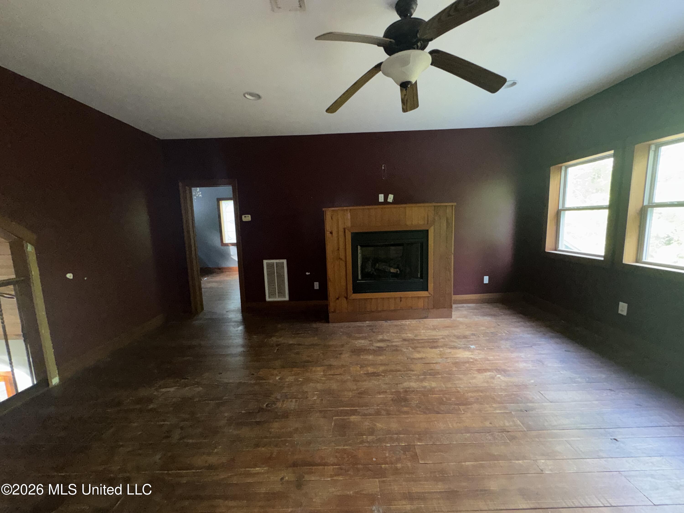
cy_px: 256
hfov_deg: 102.1
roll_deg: +2.6
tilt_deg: -7.4
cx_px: 342
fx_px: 277
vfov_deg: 85.7
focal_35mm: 14
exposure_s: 1/60
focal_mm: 2.22
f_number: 2.2
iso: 250
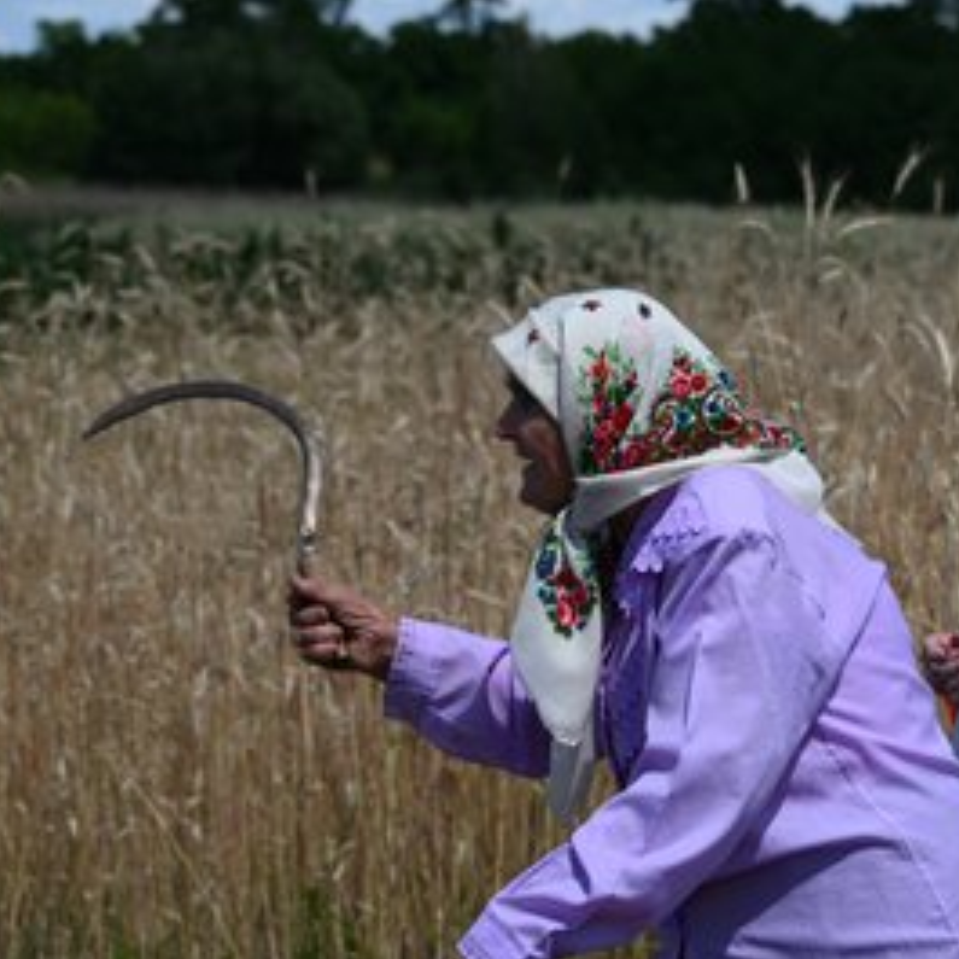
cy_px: 480
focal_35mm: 122
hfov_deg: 14.3
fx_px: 3824
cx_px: 673
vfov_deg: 14.3
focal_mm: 95
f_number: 7.1
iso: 100
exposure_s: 1/500
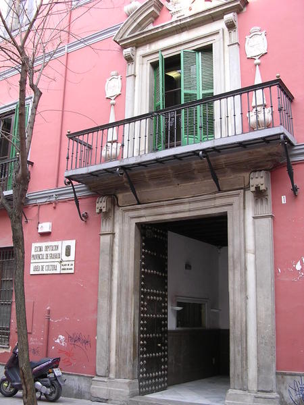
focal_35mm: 38
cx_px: 152
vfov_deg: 49.0
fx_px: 445
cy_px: 202
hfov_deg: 37.7
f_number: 2.8
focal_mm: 5.8
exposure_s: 1/63.2
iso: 100
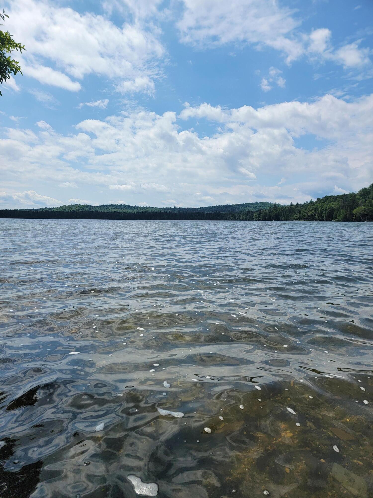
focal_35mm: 24
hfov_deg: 56.8
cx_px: 186
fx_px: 345
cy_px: 249
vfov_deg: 71.6
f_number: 1.8
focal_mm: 6.7
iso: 16
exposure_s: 1/1704
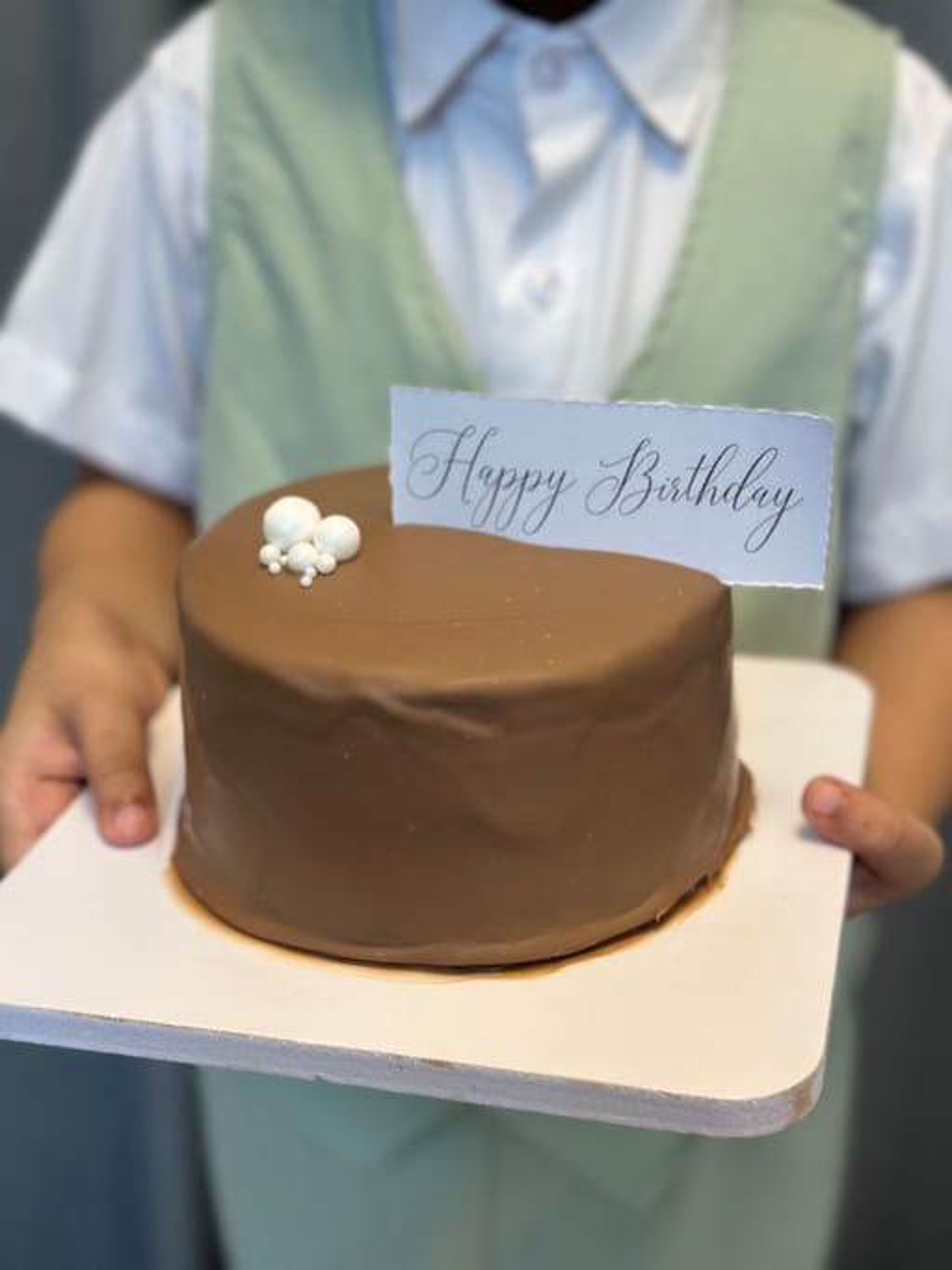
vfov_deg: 39.7
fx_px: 1761
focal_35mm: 48
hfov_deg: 30.3
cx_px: 476
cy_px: 635
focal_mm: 6.86
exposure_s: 1/100
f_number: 1.78
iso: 80
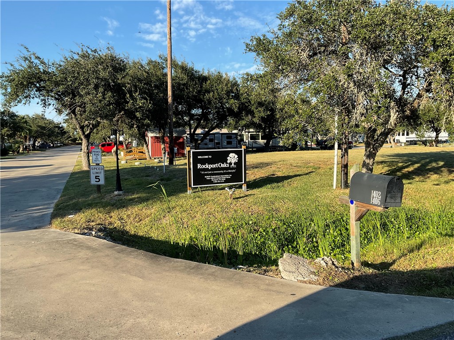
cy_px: 170
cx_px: 227
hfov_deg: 61.7
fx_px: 380
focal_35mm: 29
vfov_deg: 48.2
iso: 16
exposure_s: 1/855
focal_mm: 3
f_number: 1.8
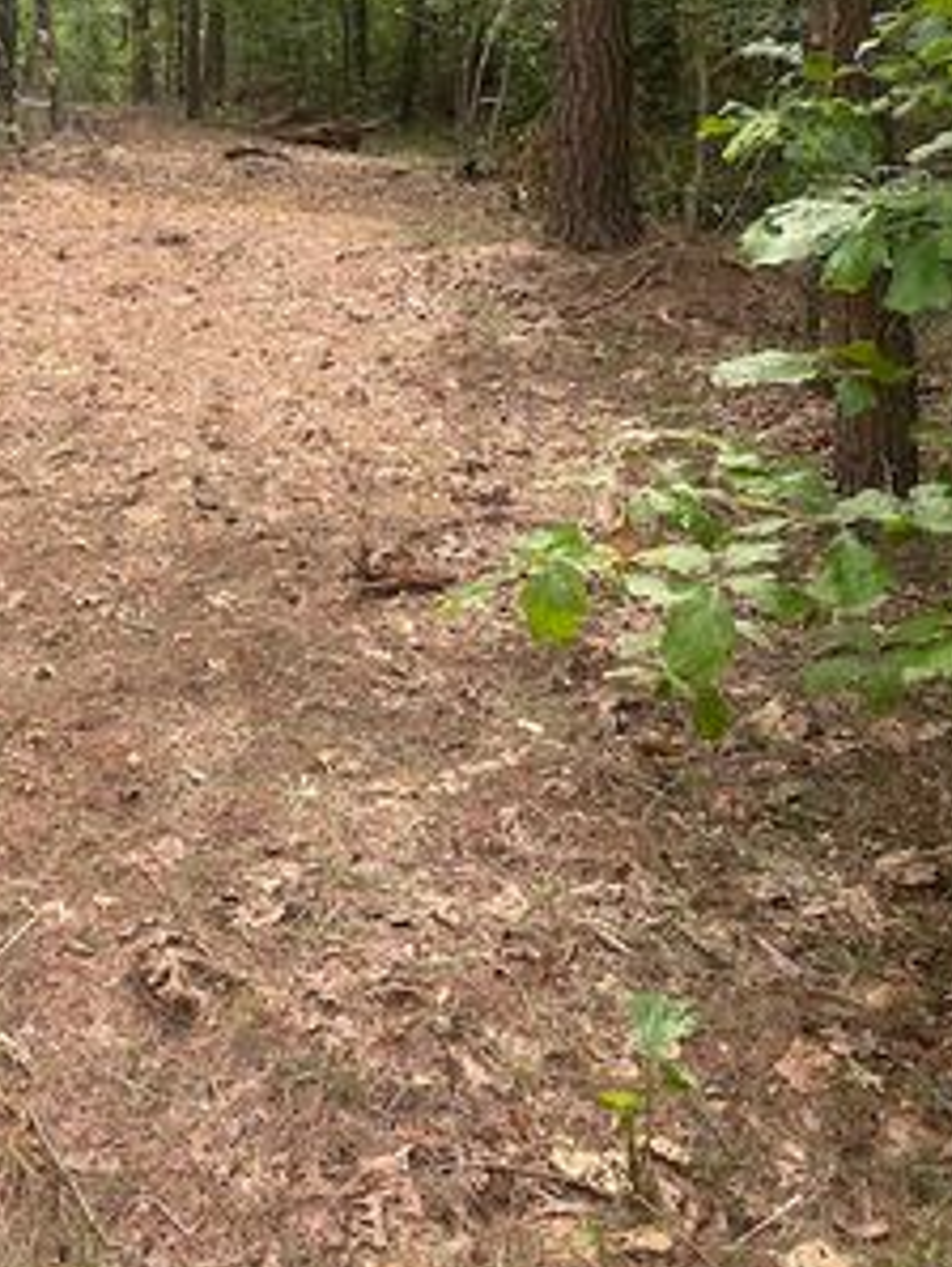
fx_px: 1831
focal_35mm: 50
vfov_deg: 35.6
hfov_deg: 28.0
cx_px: 87
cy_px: 102
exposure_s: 1/334
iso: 32
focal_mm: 4.25
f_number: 1.8
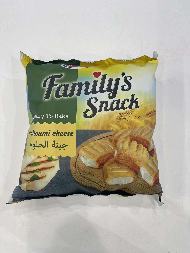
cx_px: 95
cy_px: 126
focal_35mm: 26
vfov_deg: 67.3
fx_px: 190
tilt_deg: -72.4
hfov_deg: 53.1
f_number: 1.6
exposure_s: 1/120
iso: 40
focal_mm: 5.1
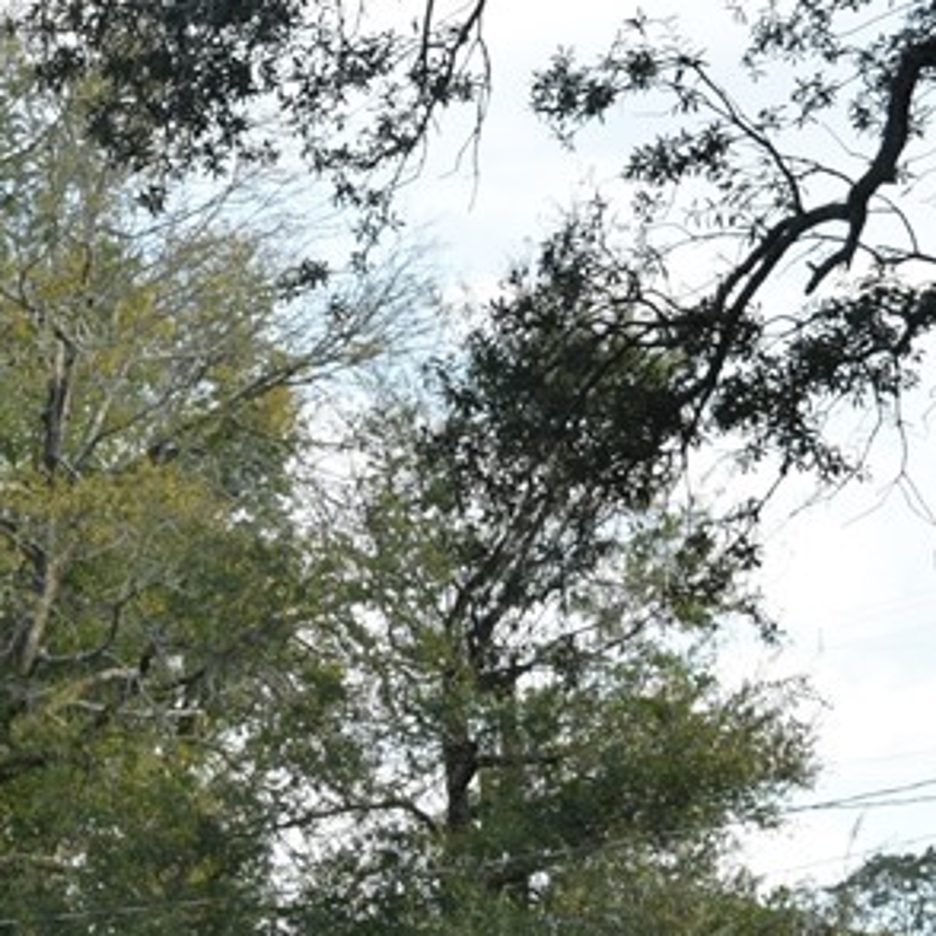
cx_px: -743
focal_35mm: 137
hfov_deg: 11.8
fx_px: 4178
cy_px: 836
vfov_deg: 12.7
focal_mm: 29
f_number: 8
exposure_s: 1/250
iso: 280
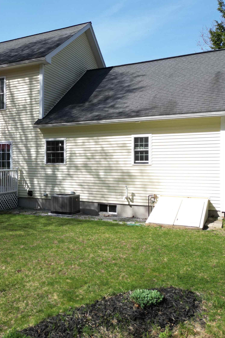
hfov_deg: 37.7
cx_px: 51
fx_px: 319
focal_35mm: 34
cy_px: 166
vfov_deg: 55.8
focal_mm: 6.72
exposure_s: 1/1600
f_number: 1.7
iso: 100
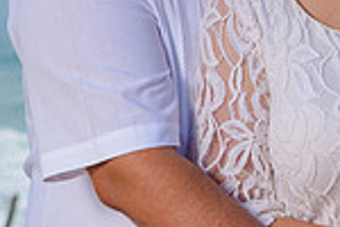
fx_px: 1275
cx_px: 267
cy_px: 81
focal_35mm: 135
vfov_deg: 10.2
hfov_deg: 15.1
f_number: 3.5
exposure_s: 1/4000
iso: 50
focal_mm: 35
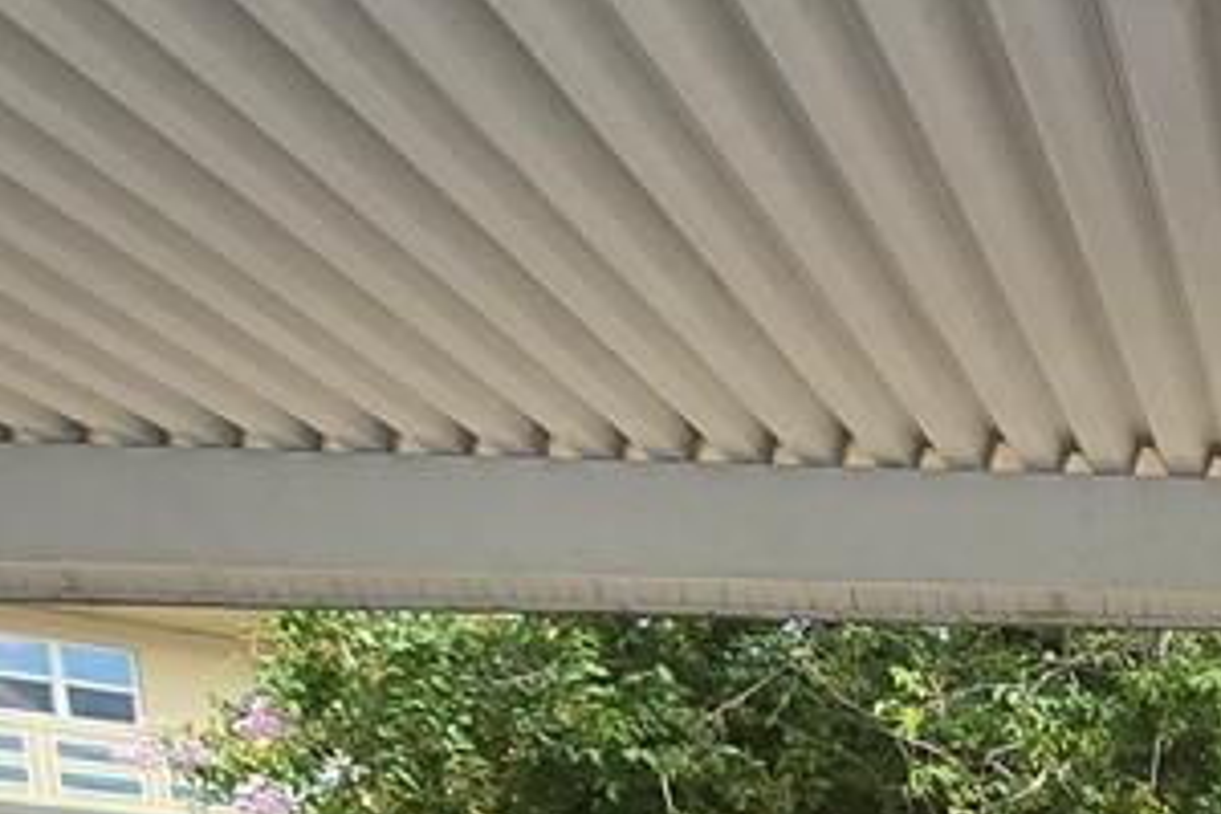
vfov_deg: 13.8
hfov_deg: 22.9
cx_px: 1819
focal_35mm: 72
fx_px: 2442
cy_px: 1913
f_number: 2.2
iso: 50
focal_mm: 2.2
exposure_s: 1/285
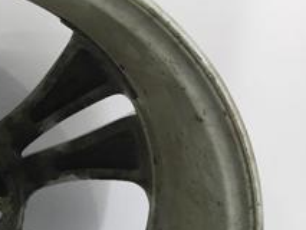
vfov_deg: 16.4
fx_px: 769
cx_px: -68
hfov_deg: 20.9
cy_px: 259
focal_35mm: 87
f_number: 2.2
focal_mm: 4.15
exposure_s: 1/33
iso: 25
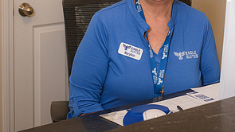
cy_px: -12
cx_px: 159
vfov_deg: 11.6
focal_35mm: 103
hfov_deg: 20.7
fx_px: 642
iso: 800
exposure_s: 1/125
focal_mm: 50
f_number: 8
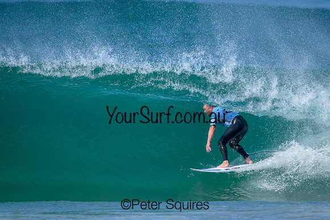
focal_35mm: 880
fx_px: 8070
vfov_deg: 1.6
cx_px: 167
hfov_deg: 2.3
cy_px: 99
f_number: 6.3
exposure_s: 1/2000
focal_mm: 800
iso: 450
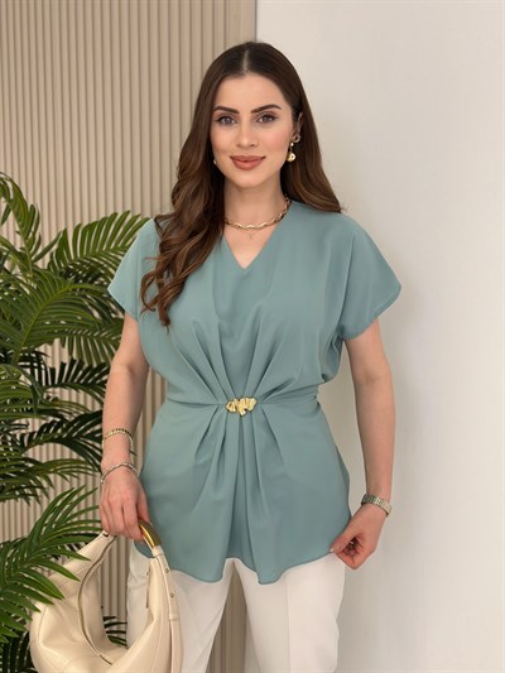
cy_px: 336
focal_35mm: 48
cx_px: 252
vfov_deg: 39.6
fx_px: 933
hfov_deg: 30.3
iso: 80
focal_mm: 6.86
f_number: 1.78
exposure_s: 1/289
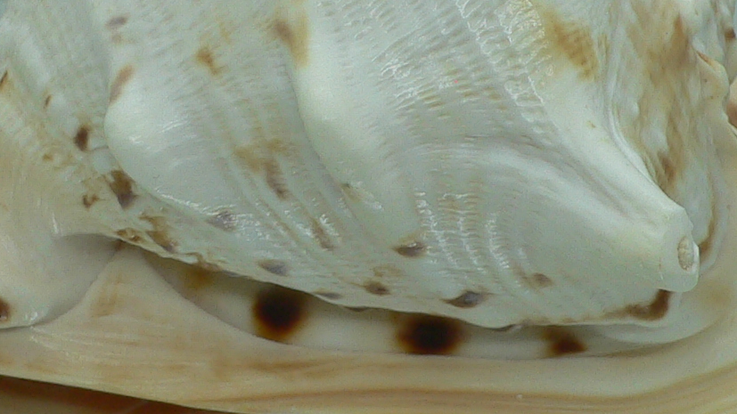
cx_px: 356
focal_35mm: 93
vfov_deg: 12.8
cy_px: -51
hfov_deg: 22.9
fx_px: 1817
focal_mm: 4.6
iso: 80
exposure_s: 1/60
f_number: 2.8
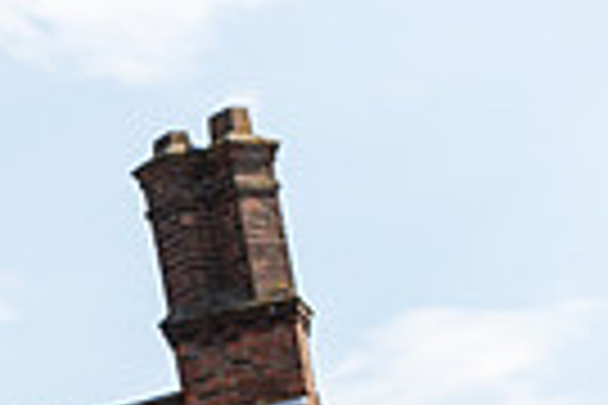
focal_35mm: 250
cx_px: 401
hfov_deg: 8.2
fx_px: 4222
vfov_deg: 5.4
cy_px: 724
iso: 100
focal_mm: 75
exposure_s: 1/640
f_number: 4.5
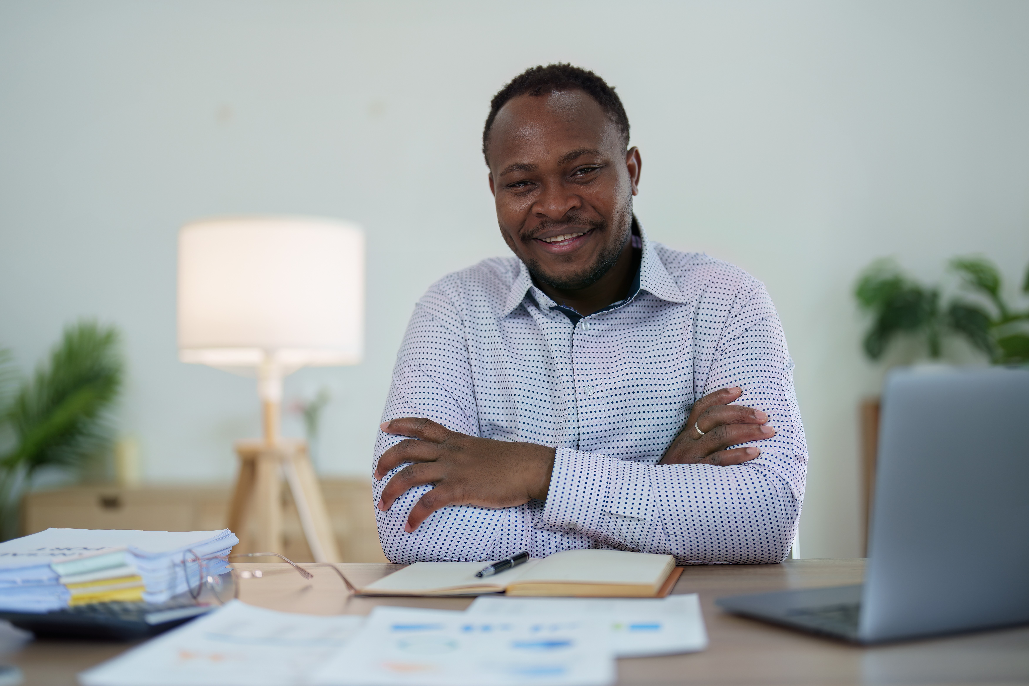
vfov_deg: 27.0
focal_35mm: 50
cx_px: 514
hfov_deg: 39.6
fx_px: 1429
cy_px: 343
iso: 100
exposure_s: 1/250
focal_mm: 50
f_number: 1.2
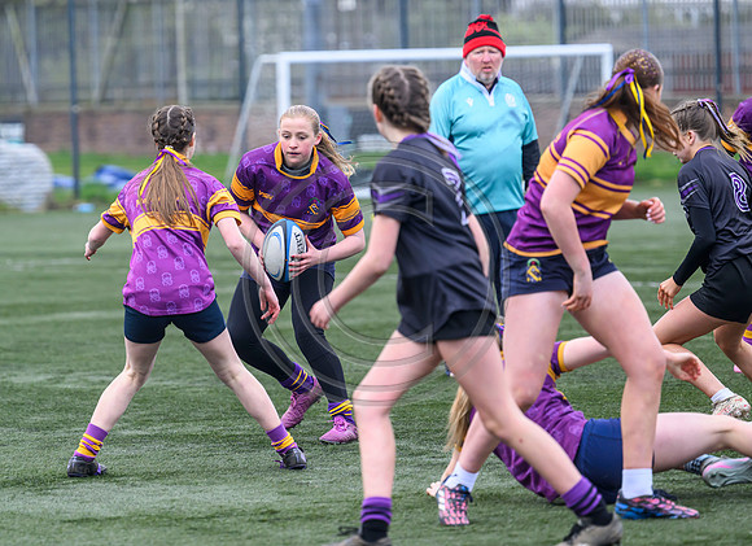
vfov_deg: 5.6
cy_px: 242
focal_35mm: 262
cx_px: 295
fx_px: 5628
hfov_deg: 7.6
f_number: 4
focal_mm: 220
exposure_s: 1/1600
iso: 1000
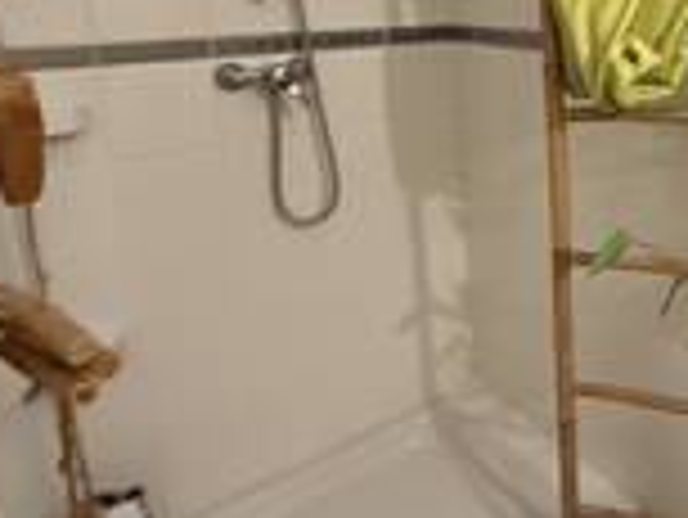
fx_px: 656
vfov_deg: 41.0
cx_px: 670
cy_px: 95
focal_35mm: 33
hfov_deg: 47.2
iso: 640
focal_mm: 2.22
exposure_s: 1/50
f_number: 2.2
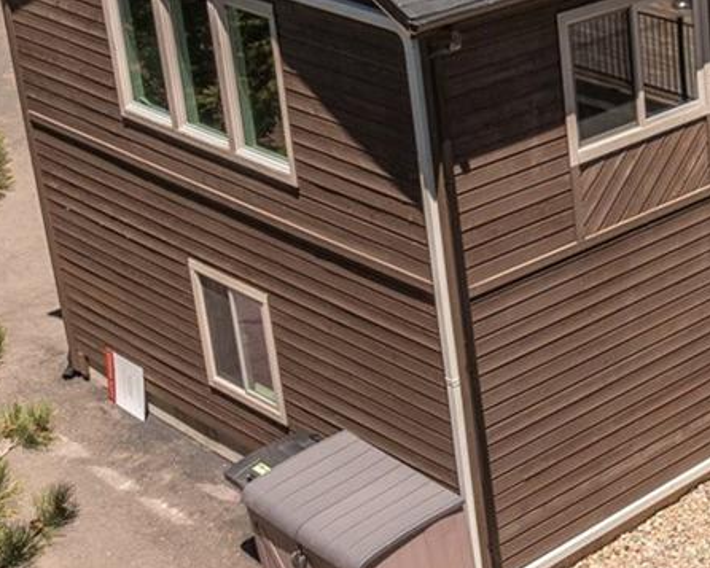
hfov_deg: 19.6
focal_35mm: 84
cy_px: 58
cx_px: 1086
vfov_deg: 18.0
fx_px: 1765
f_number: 2.8
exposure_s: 1/2000
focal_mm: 12.29
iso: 120
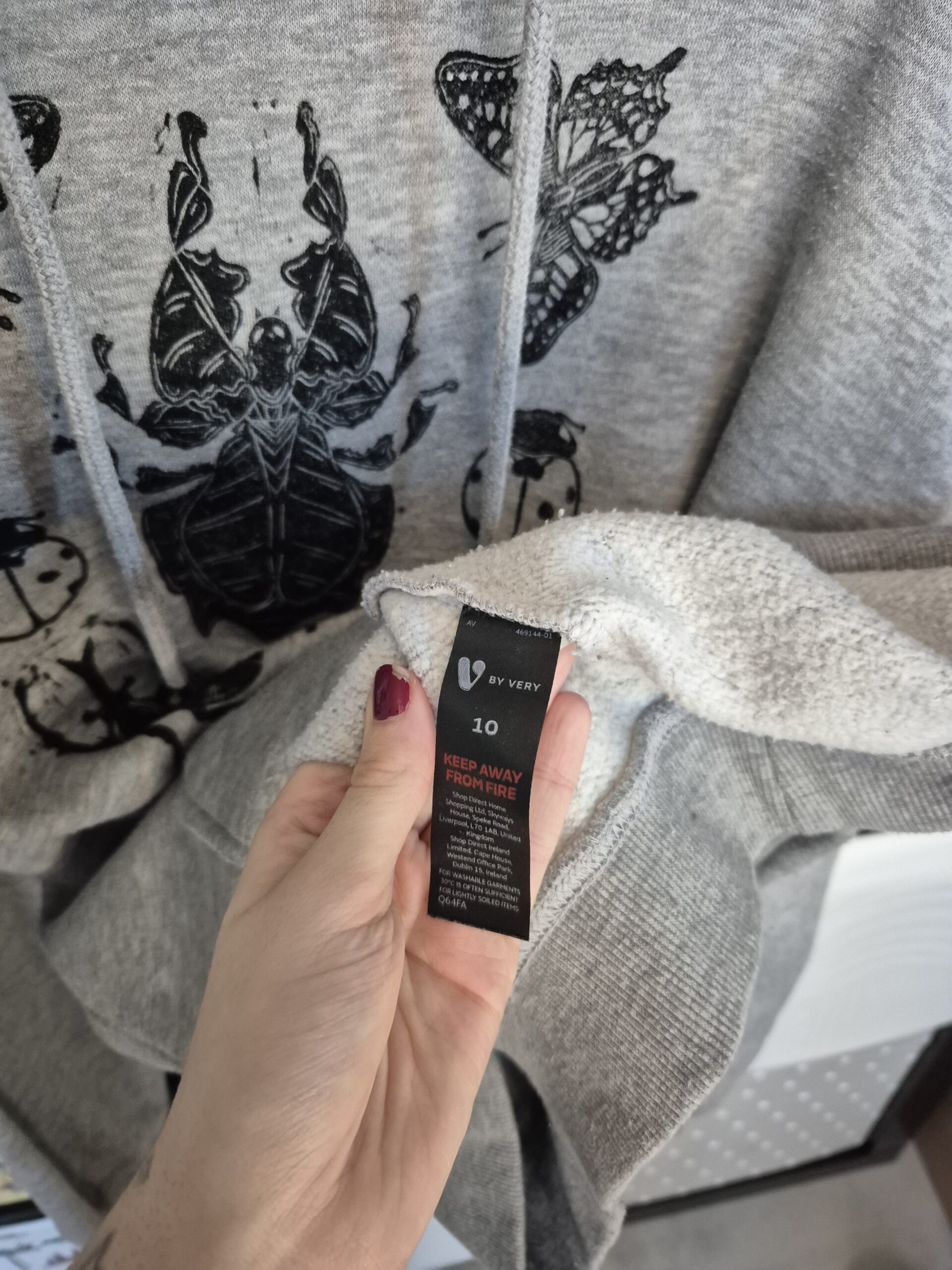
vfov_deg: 73.9
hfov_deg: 58.9
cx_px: 476
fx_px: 843
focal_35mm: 23
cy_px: 635
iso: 1000
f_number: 1.8
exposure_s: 1/100
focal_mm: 5.4
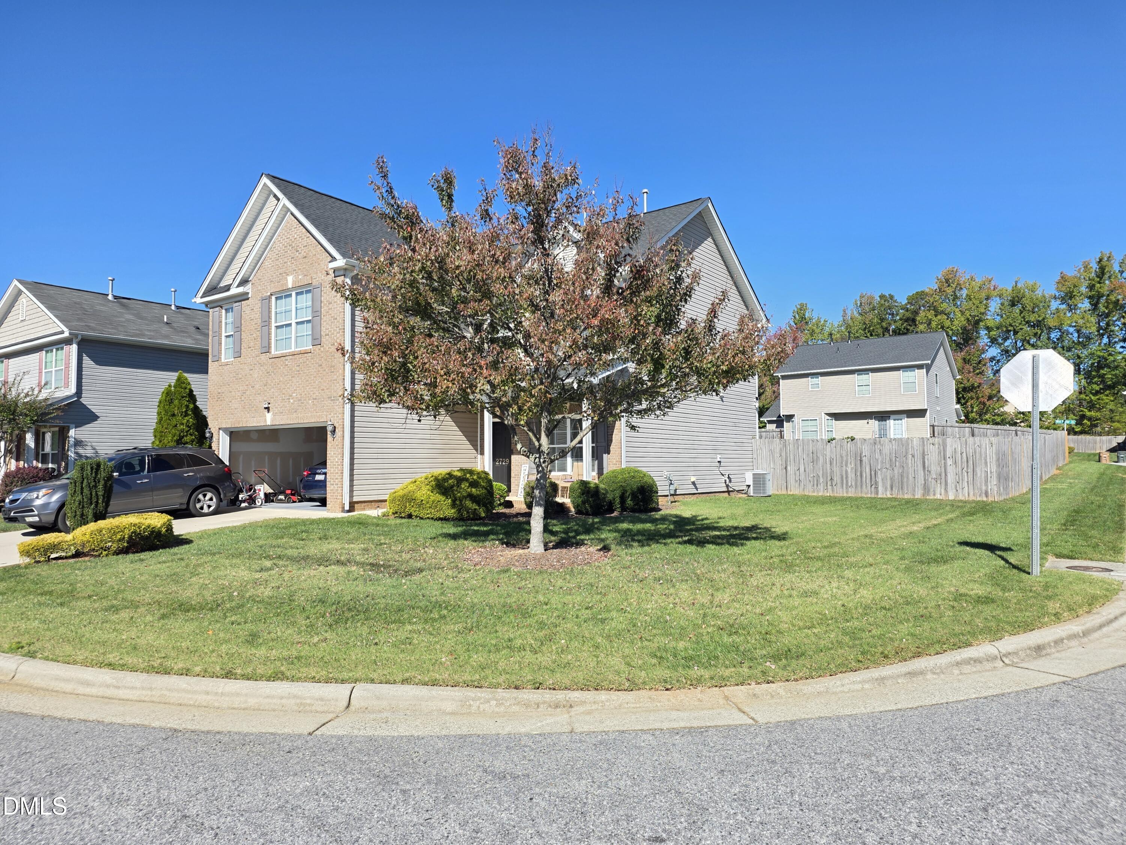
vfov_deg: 58.9
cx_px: 563
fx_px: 748
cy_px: 422
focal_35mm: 23
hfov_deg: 73.9
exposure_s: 1/3598
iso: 80
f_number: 1.7
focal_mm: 6.25
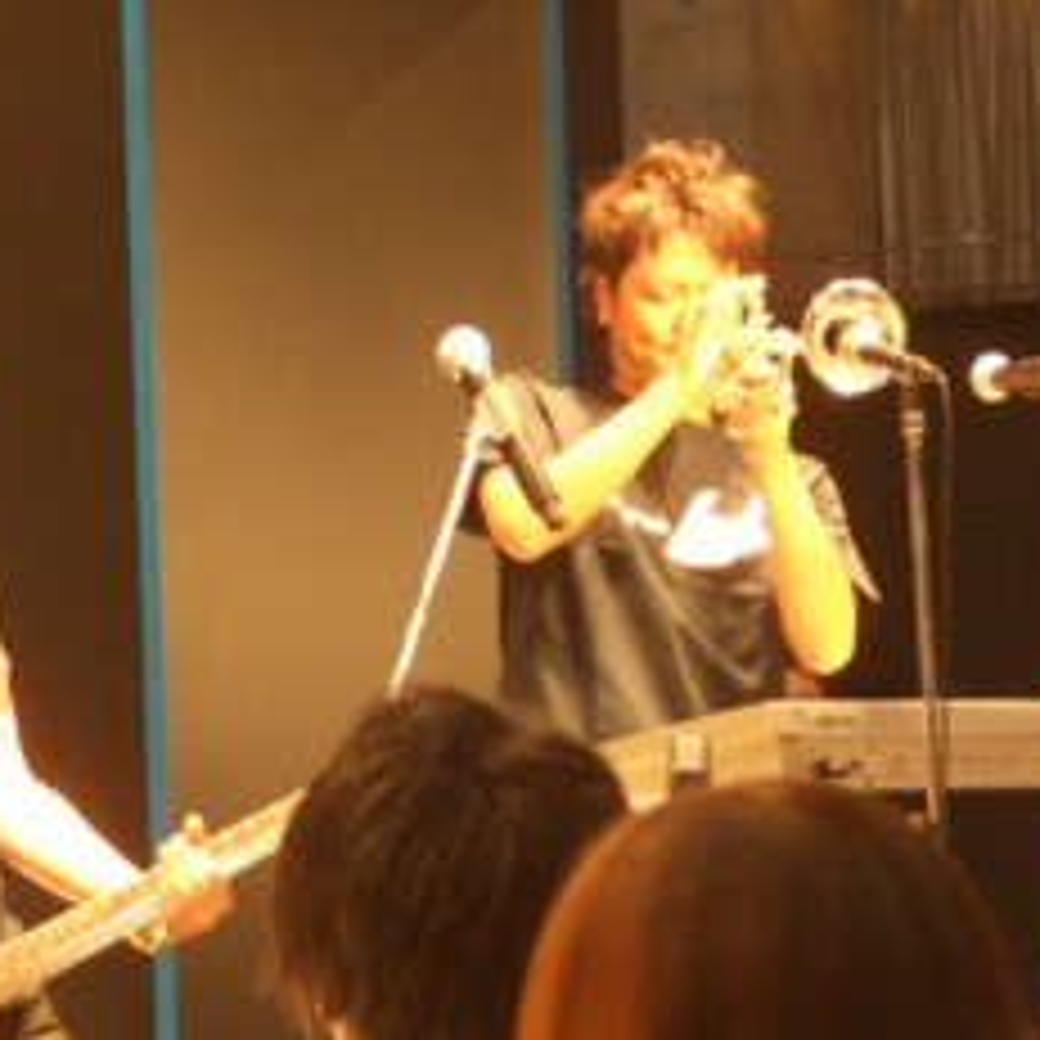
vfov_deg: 9.7
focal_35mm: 181
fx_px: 6152
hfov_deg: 9.7
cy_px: 684
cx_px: 387
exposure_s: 1/50
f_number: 4.8
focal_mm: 17.4
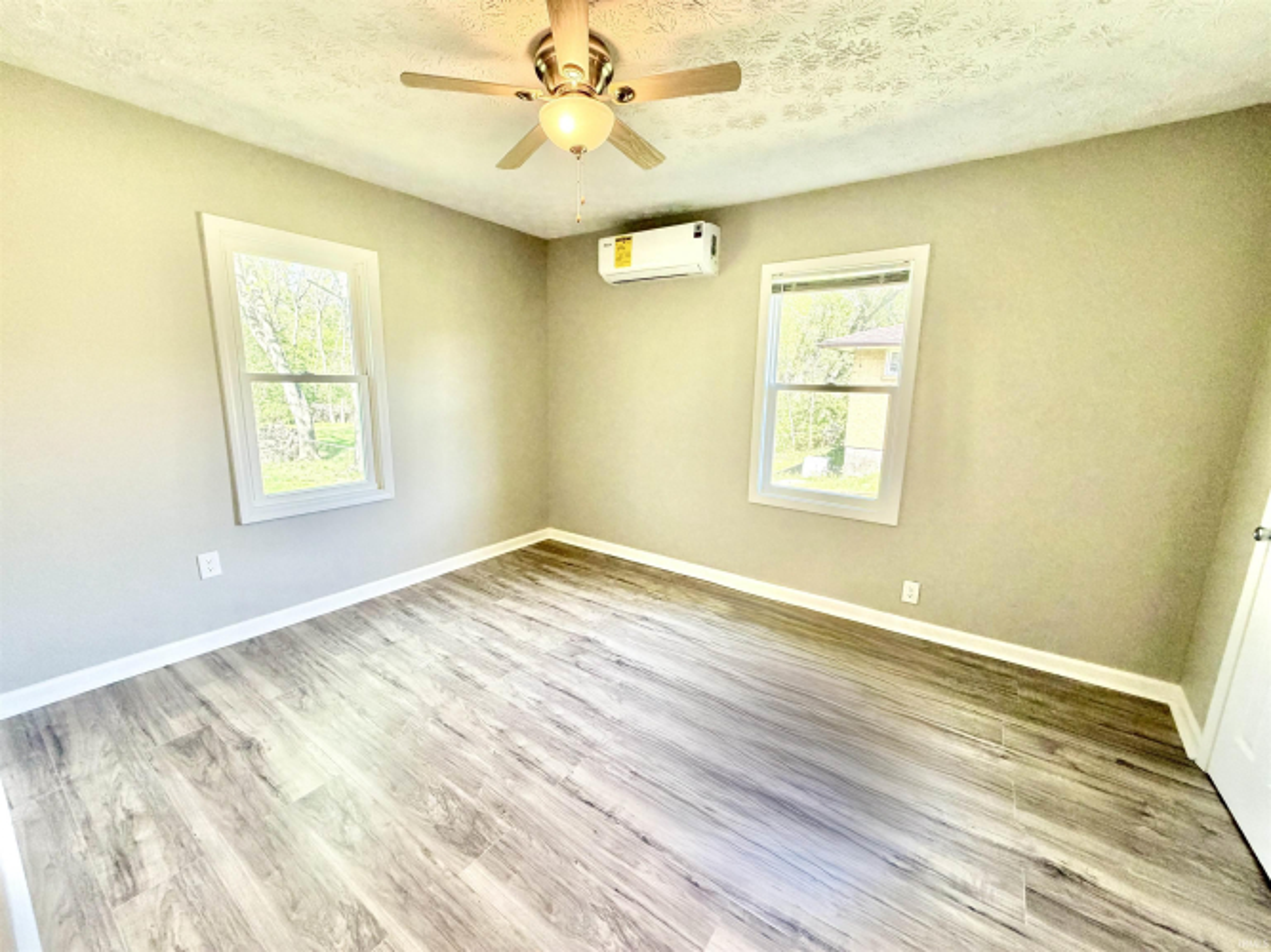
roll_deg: -0.7
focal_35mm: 14
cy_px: 476
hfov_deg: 102.1
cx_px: 636
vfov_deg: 85.7
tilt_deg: -10.5
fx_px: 514
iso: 250
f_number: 2.2
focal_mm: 2.22
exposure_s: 1/120
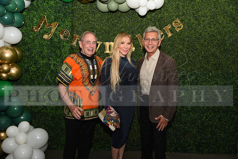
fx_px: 212
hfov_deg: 58.7
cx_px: 119
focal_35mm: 32
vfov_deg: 41.1
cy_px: 80
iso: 100
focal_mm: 32
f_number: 4
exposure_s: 1/60
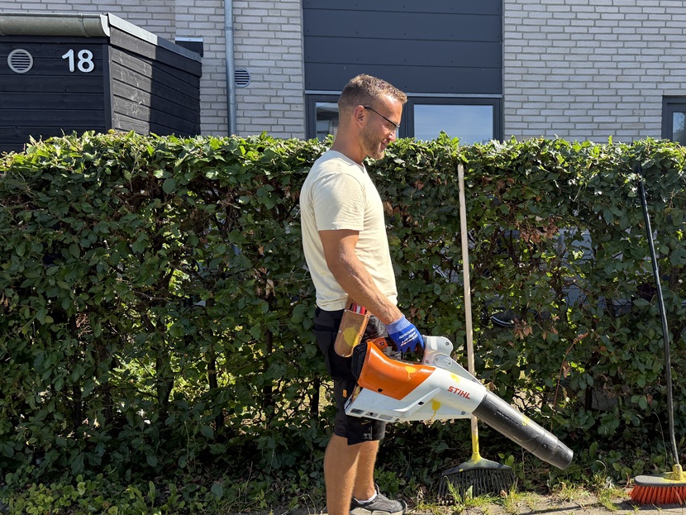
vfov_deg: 38.7
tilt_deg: -3.7
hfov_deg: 48.6
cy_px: 243
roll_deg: +0.1
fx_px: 733
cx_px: 493
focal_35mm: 37
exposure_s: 1/1174
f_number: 1.78
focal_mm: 6.76
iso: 100
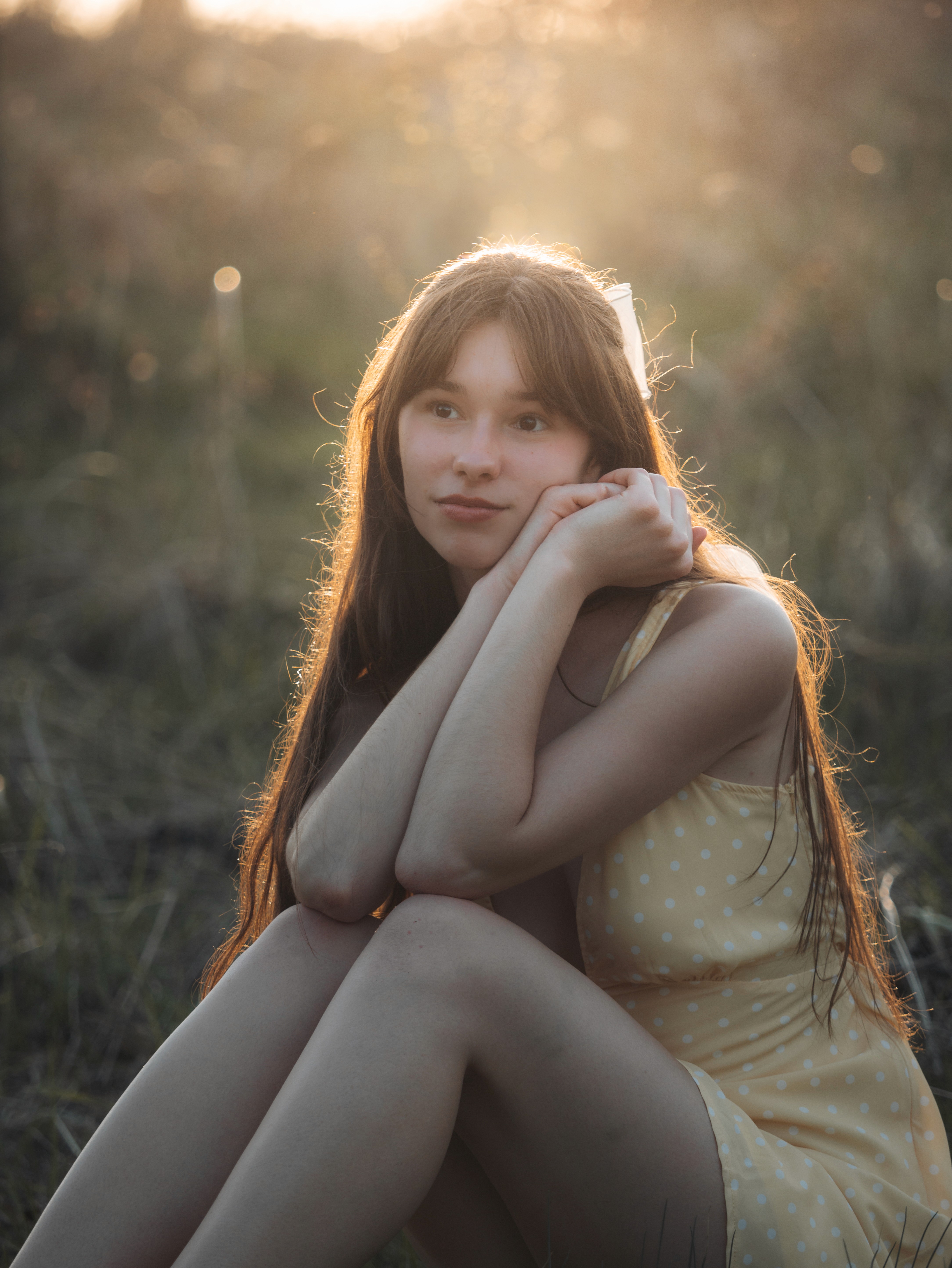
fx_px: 10371
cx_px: 476
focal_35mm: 283
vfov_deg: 7.0
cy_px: 634
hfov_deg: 5.3
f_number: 2.8
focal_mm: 130
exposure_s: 1/500
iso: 100
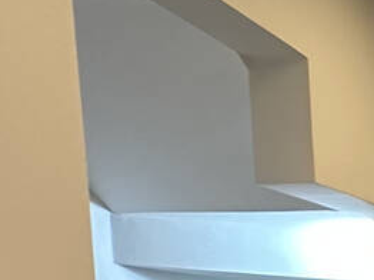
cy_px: 457
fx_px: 831
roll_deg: -0.5
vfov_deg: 16.8
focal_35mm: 77
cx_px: 798
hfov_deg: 16.8
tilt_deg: -5.7
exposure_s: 1/60
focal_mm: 2.22
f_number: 2.2
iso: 400
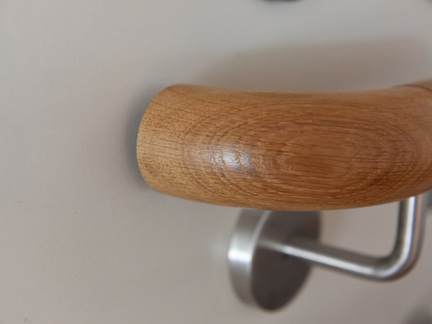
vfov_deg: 28.0
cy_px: 162
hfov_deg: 36.8
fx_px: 649
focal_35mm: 52
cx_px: 243
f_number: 5
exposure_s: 1/200
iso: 5000
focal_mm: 48
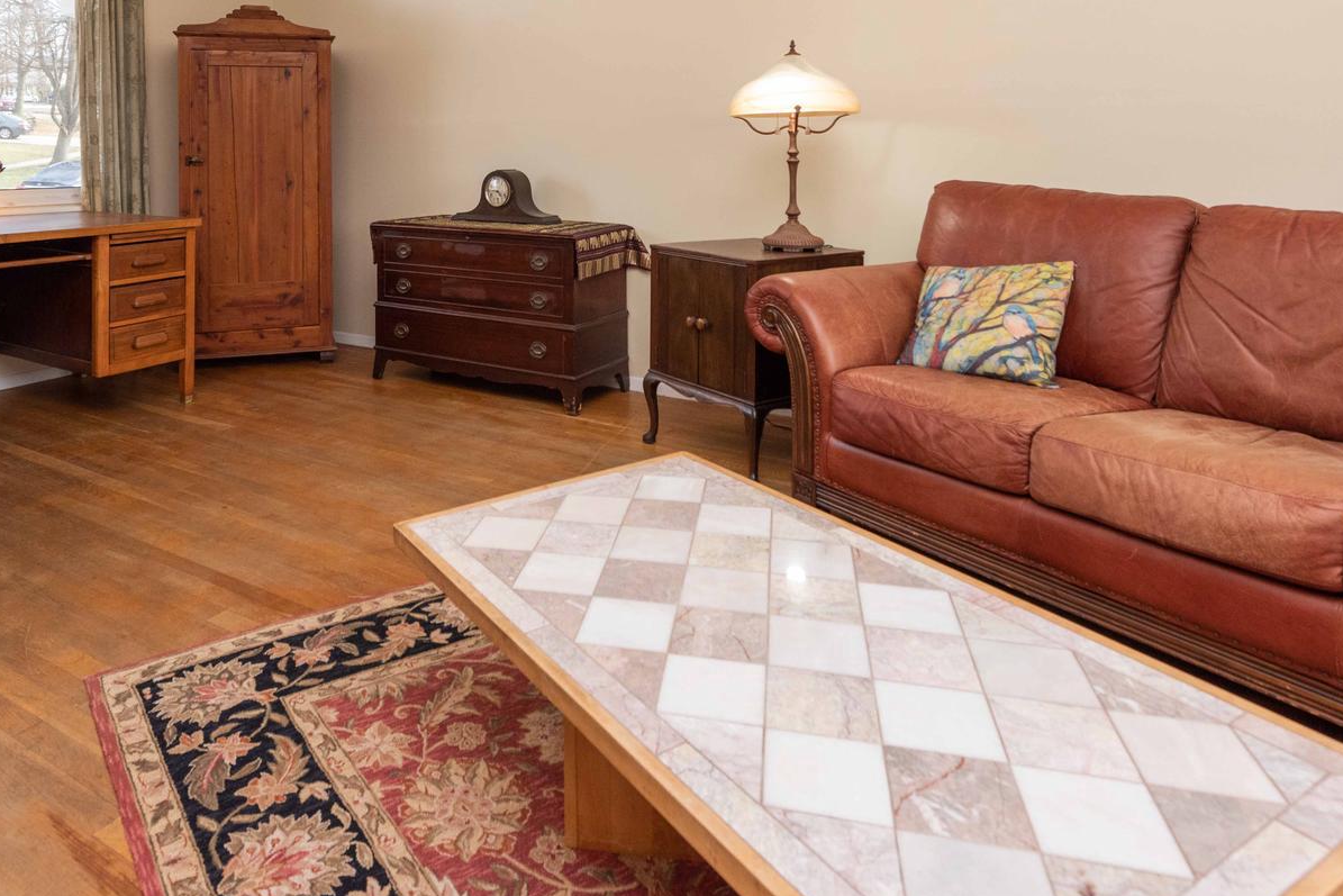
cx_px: 546
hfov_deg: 73.0
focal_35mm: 24
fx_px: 895
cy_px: 147
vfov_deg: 49.2
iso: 800
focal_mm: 14
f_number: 5.6
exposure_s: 1/125
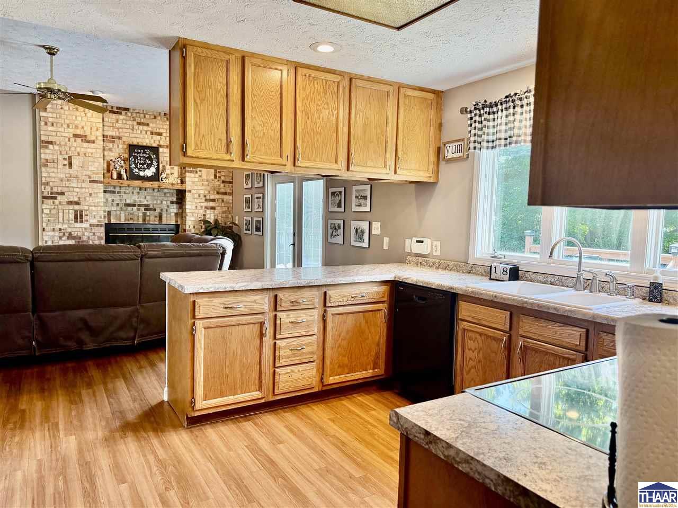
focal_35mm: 24
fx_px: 470
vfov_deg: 56.8
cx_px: 339
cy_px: 254
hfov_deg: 71.6
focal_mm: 6.76
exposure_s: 1/120
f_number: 1.78
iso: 160
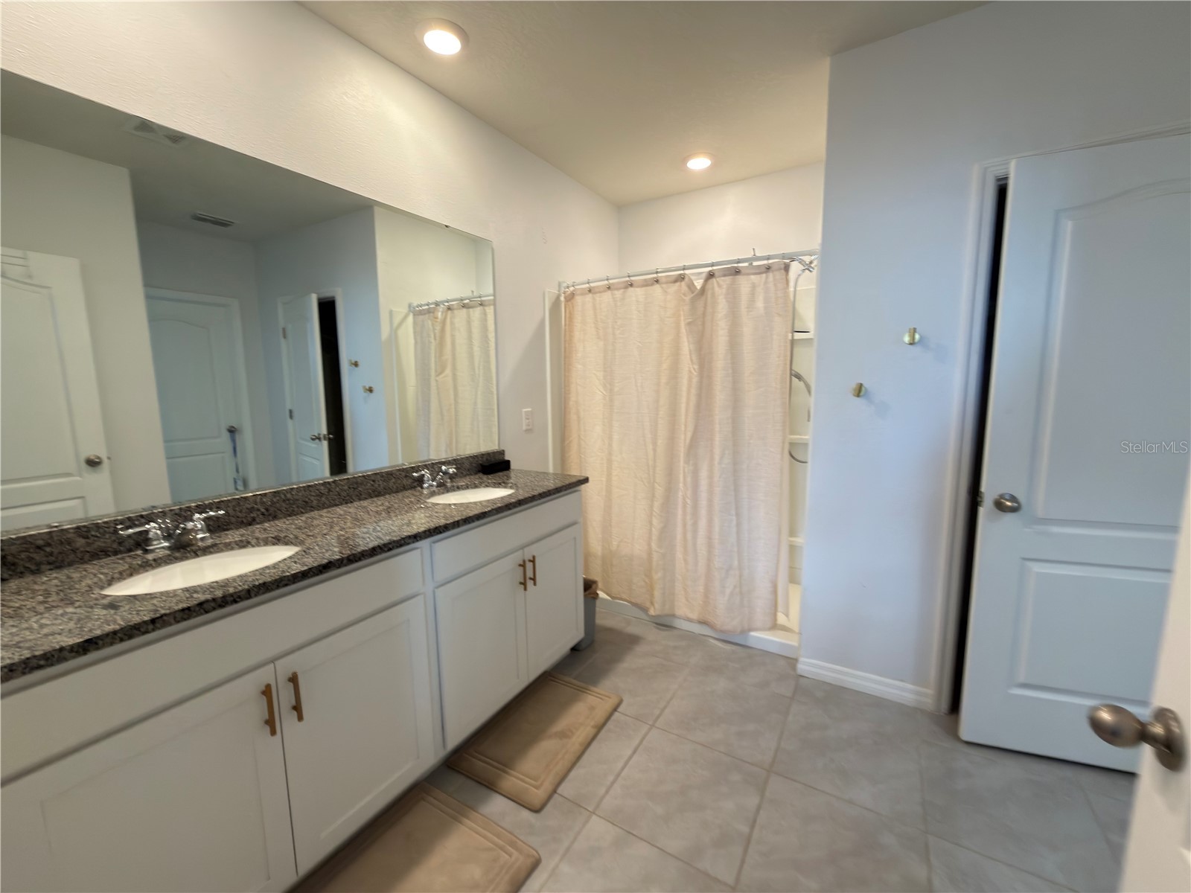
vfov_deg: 85.7
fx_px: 482
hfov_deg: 102.1
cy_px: 446
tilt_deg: -10.1
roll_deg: +0.9
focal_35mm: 14
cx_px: 596
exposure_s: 1/30
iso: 80
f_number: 2.2
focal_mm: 2.22
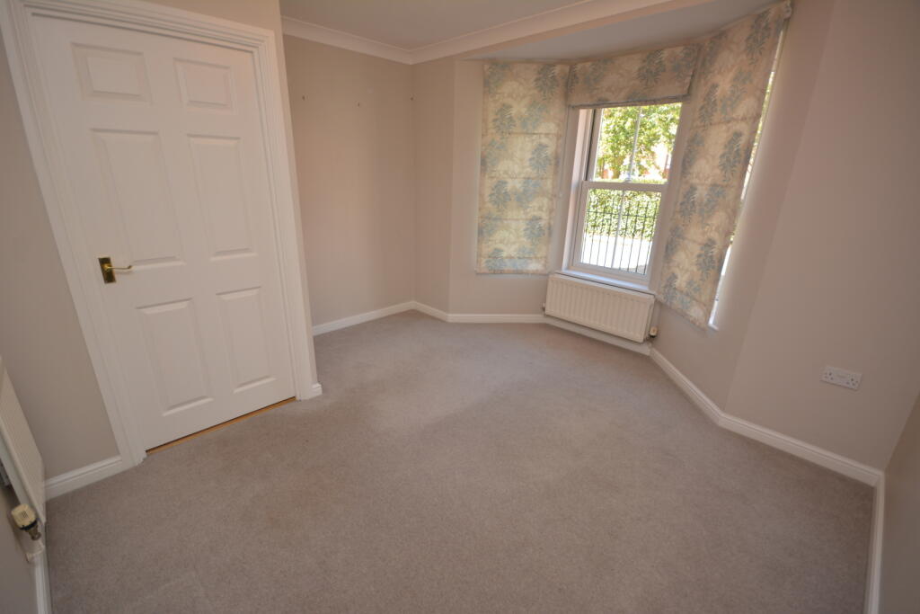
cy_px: 307
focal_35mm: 15
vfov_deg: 77.3
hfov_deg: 100.4
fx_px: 383
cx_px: 460
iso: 200
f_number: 4
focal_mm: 10
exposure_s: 1/60
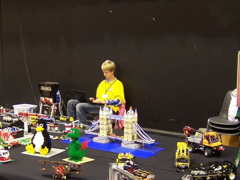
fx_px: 444
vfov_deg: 22.8
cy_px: 130
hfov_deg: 29.9
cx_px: 71
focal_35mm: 64
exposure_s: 1/2
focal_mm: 6.3
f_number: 2.8
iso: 80
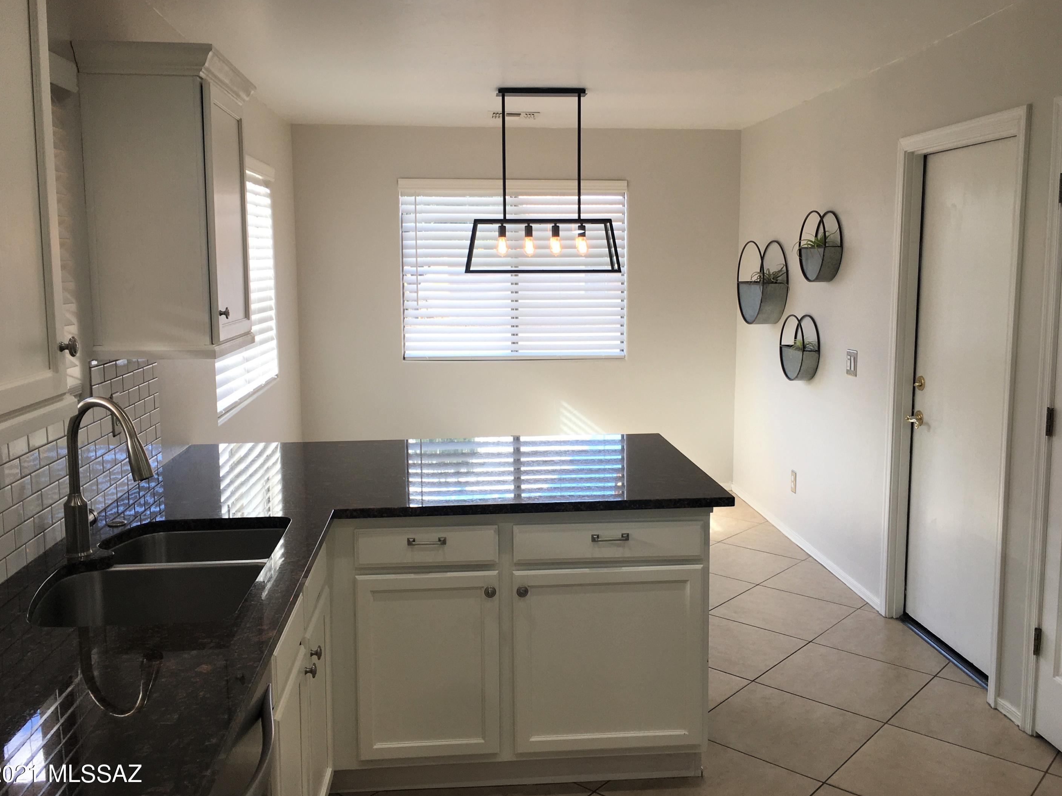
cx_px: 537
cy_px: 386
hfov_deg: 58.3
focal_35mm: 31
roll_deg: -0.8
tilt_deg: -7.1
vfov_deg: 45.4
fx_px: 951
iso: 25
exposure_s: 1/60
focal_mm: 4.15
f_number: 2.2
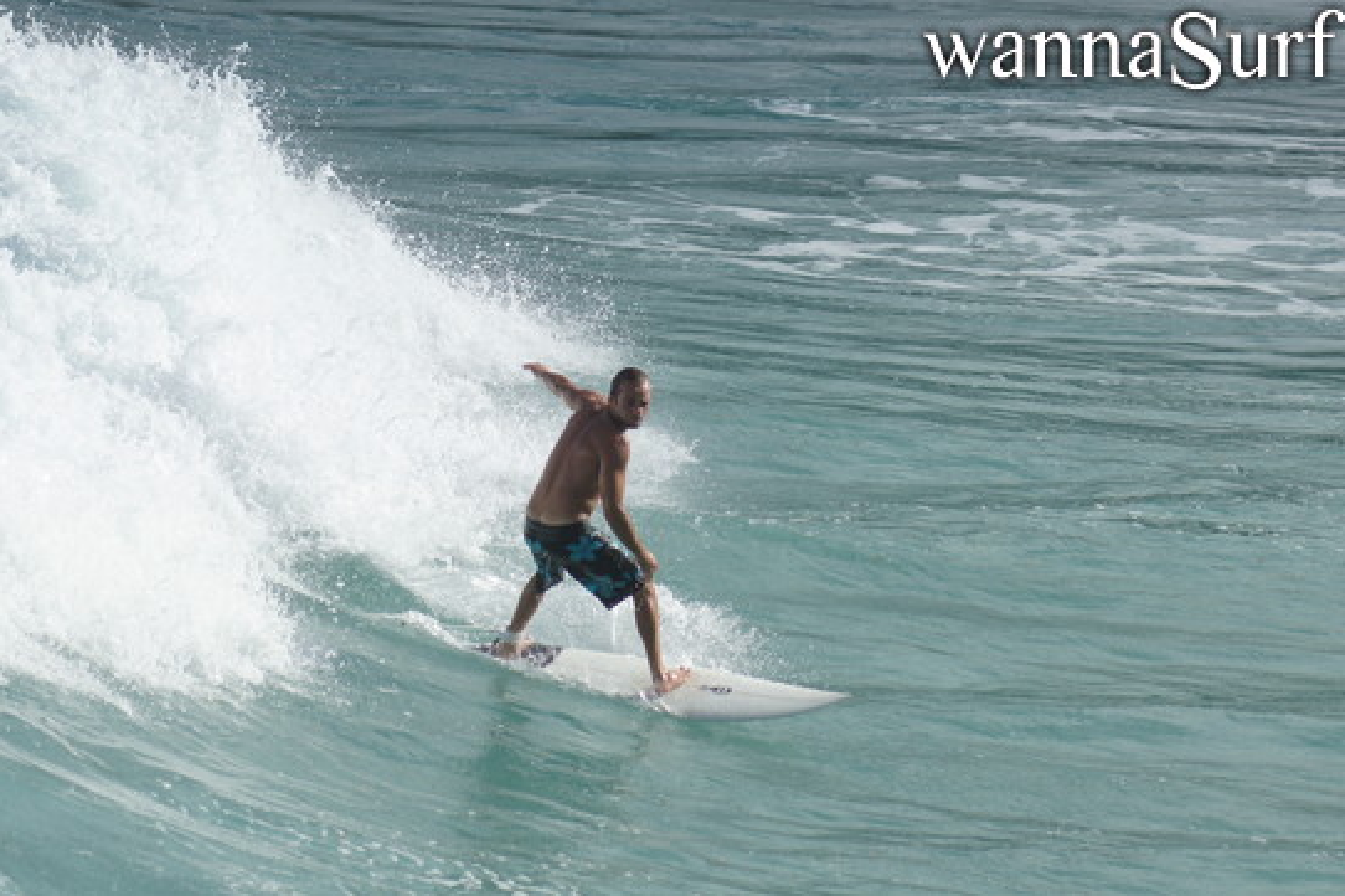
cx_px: 676
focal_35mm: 182
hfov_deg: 11.3
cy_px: 449
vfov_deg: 7.5
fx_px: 6797
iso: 100
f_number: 5.6
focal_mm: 120
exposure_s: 1/800
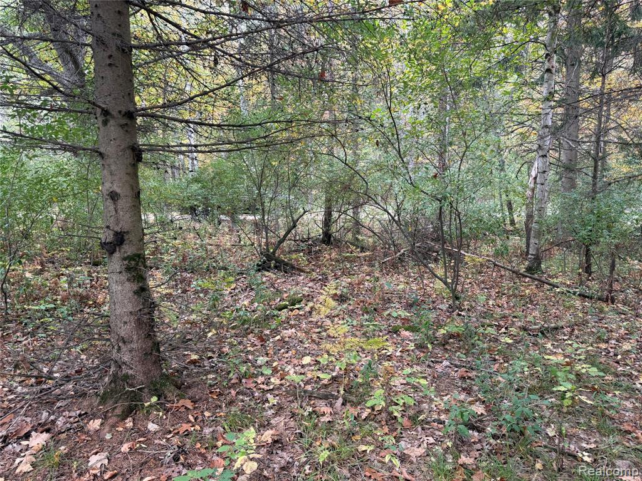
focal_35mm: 24
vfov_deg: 56.8
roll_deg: +4.8
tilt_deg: -4.6
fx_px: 445
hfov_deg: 71.6
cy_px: 240
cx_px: 321
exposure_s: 1/121
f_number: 1.78
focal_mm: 6.76
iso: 125
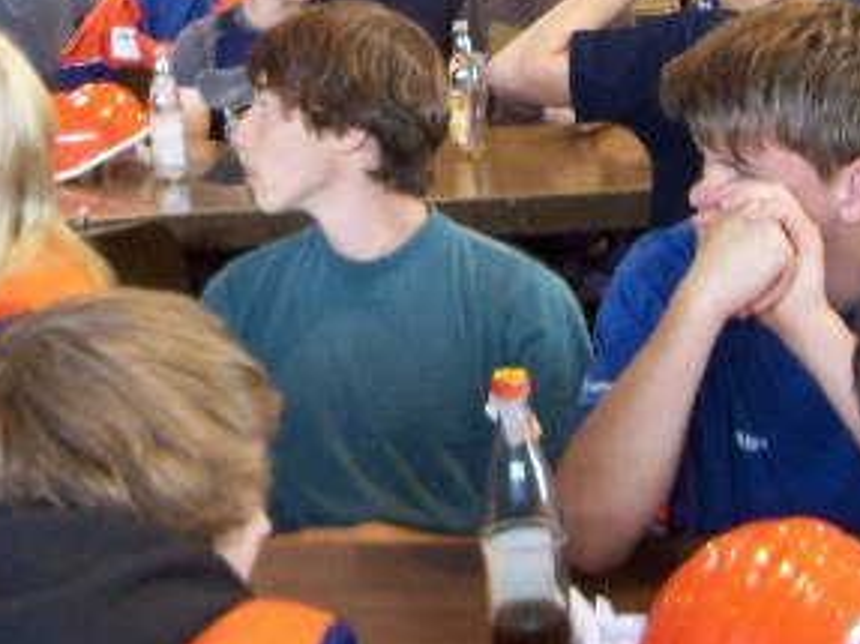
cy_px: -87
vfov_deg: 17.9
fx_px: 1962
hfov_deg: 24.6
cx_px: 292
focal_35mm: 79
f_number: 2.7
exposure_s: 1/20
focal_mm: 5.6
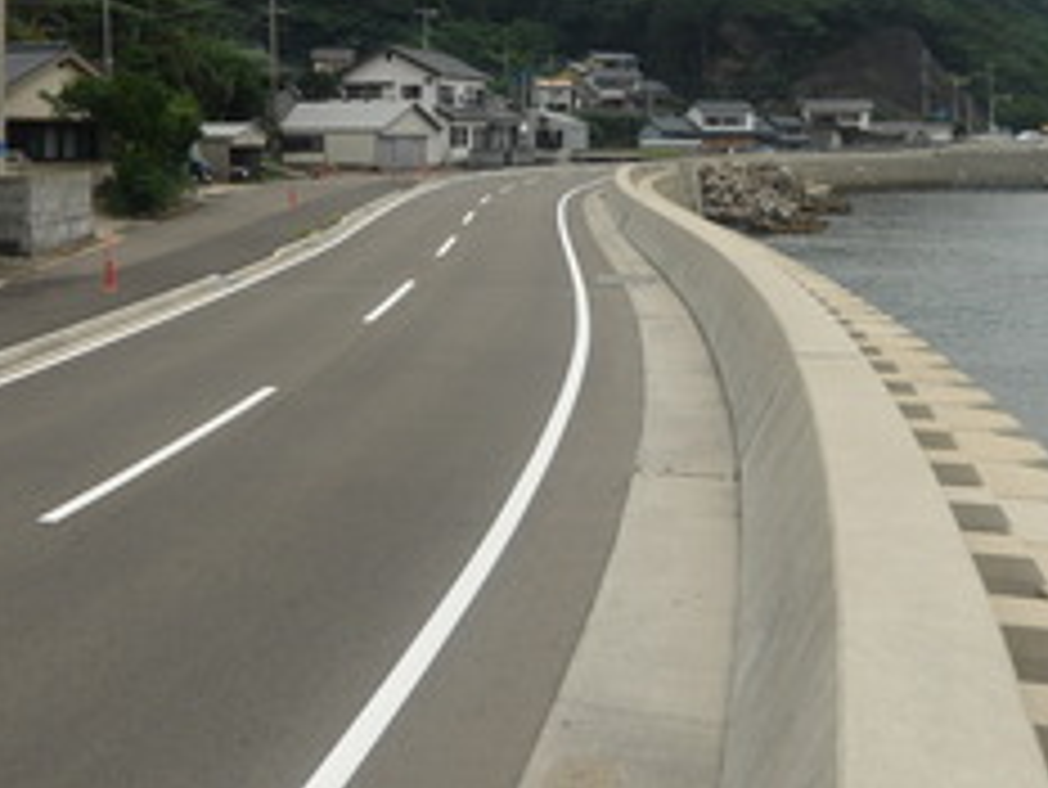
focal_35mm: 44
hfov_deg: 42.7
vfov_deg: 32.0
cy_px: 151
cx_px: 405
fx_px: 1333
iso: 100
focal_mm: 4.9
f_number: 10.4
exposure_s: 1/144
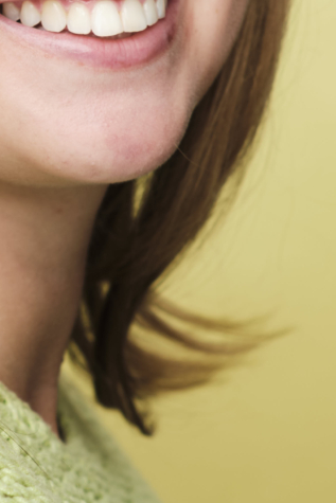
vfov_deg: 5.2
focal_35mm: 396
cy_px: 178
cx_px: -134
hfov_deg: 3.5
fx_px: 5540
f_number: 4
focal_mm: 85
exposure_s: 1/250
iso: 160
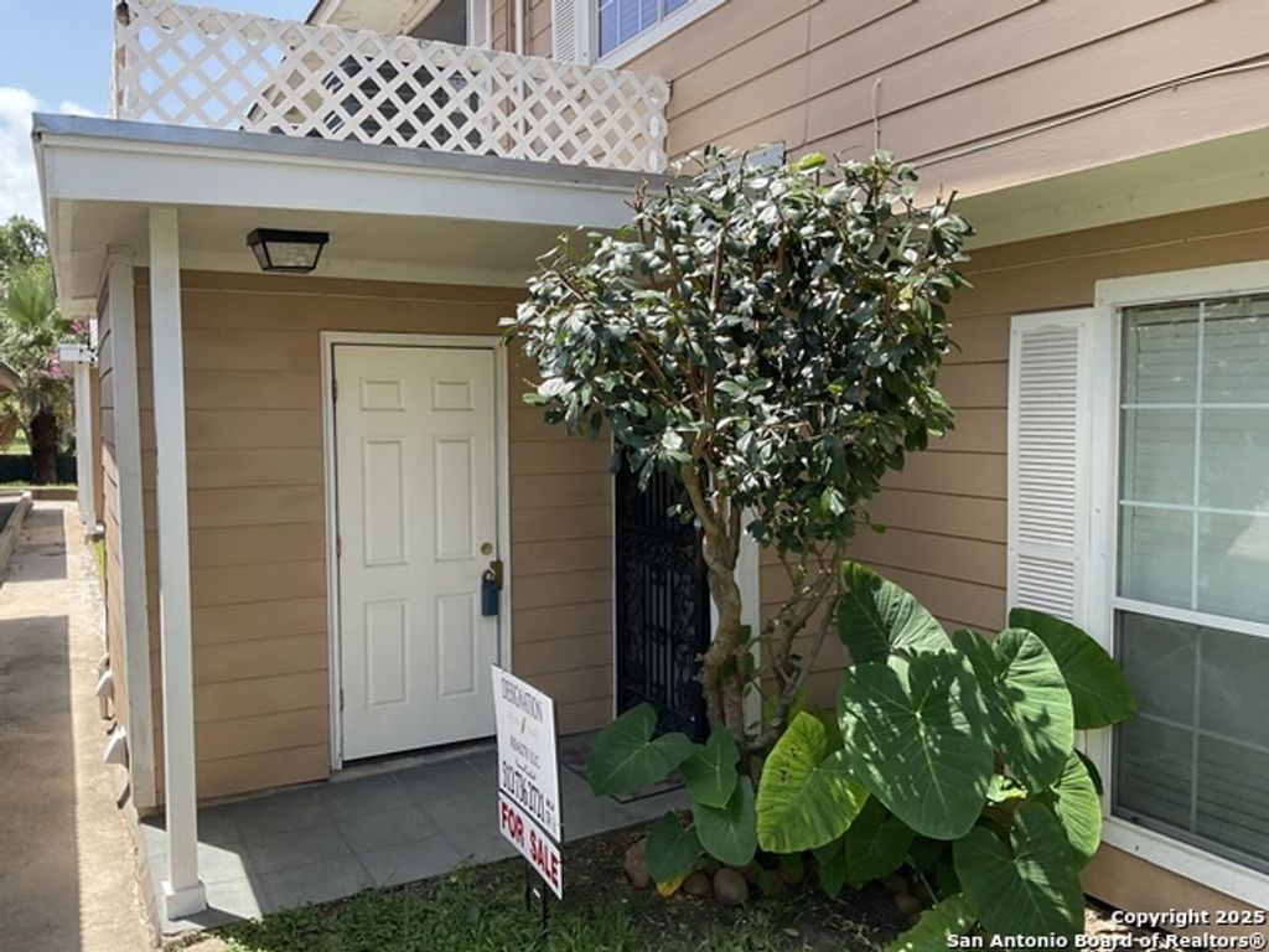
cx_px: 634
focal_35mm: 29
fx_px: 1063
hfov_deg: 61.7
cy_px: 476
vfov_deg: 48.2
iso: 16
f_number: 1.8
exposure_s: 1/540
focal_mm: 3
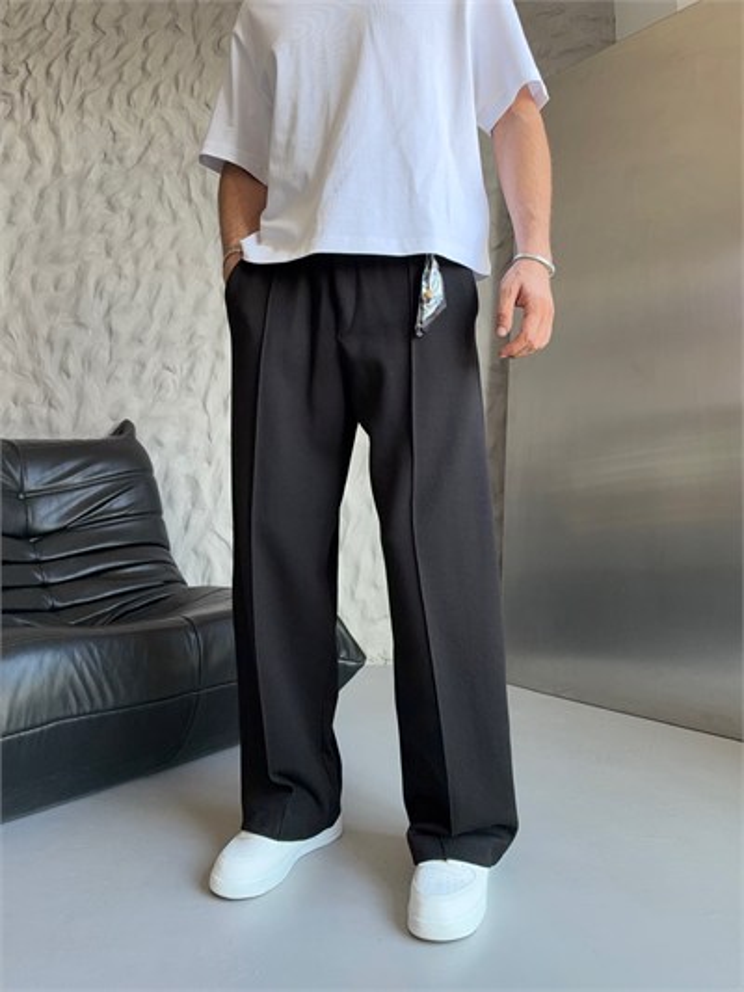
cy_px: 496
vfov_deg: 71.6
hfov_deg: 56.8
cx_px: 372
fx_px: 687
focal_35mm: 24
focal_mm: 6.93
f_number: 1.8
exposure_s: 1/148
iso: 200
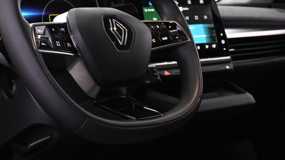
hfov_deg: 30.7
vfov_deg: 17.6
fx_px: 514
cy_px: 42
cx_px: 92
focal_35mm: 68
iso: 4000
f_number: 4.8
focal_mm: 30
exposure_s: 1/50
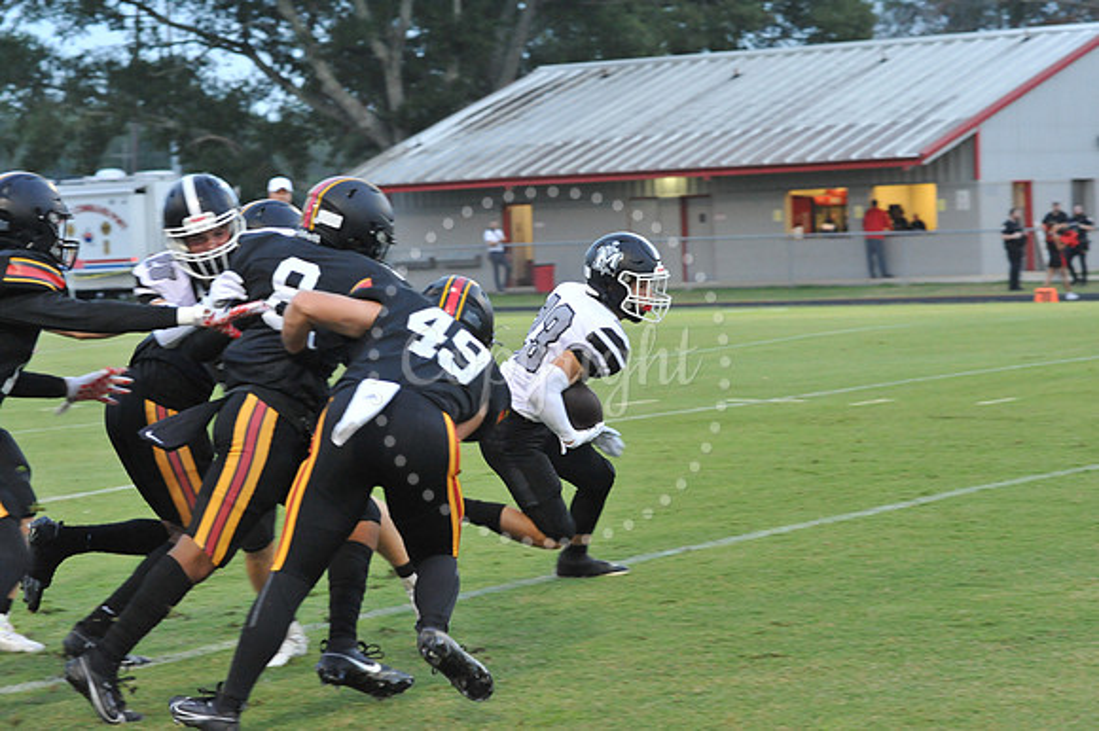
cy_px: 366
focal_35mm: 112
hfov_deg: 18.3
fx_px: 3417
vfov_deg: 12.2
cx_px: 550
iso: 4000
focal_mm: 112
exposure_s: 1/250
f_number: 5.6
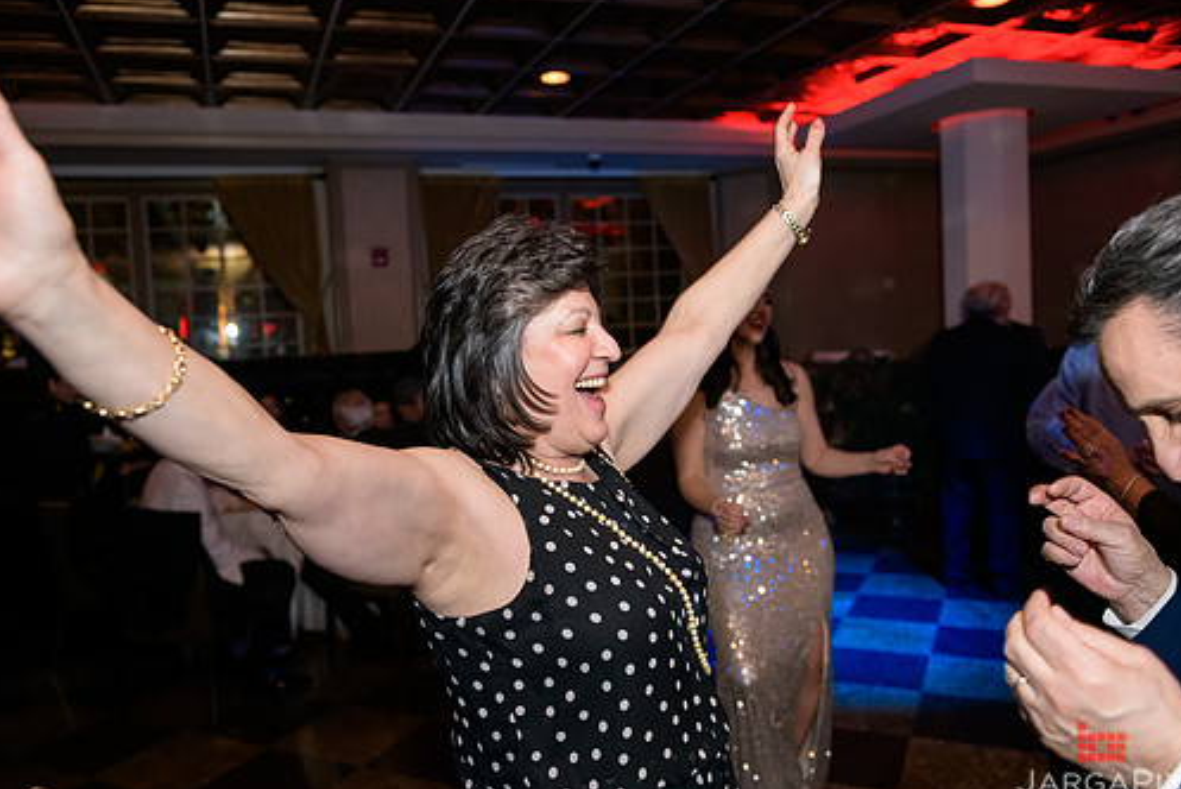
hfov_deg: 65.4
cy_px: 386
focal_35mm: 28
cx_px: 556
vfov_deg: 46.5
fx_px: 919
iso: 1600
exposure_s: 1/125
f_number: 3.2
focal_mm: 24
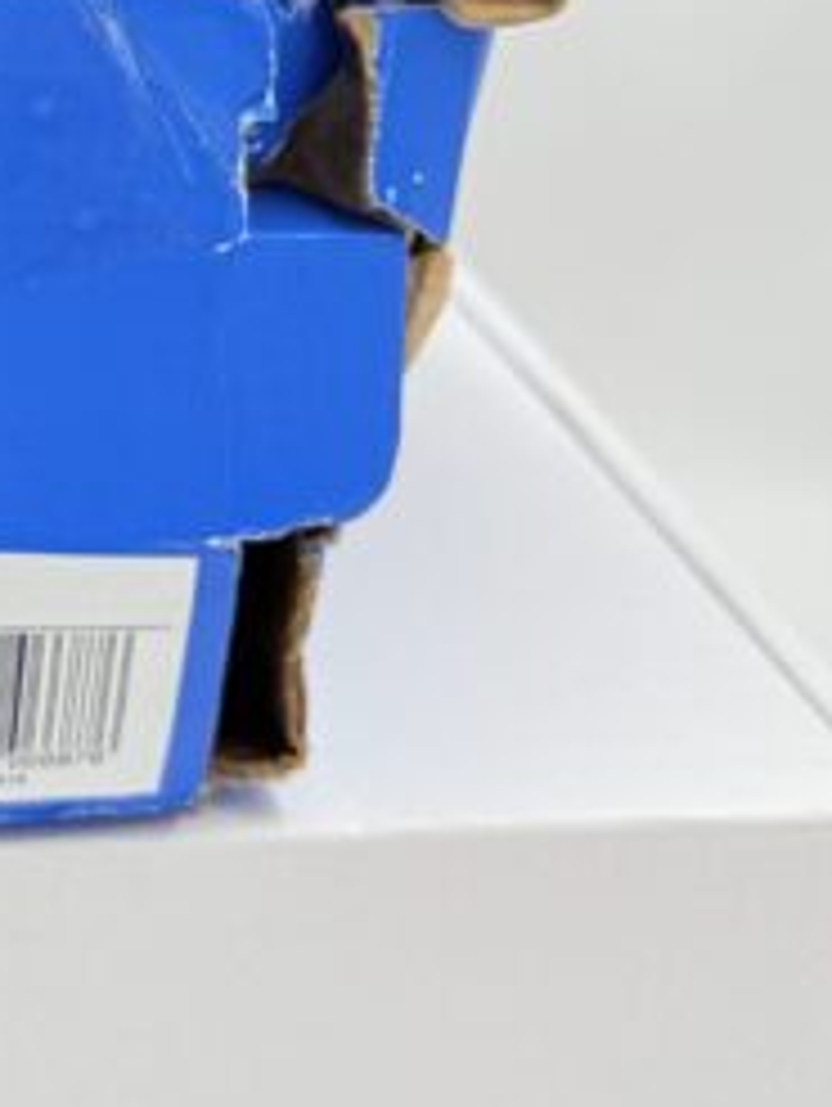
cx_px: -405
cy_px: 194
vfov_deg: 24.5
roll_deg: +2.9
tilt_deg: -18.4
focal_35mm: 78
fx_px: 2495
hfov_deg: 17.2
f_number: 1.78
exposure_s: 1/920
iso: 80
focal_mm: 6.76
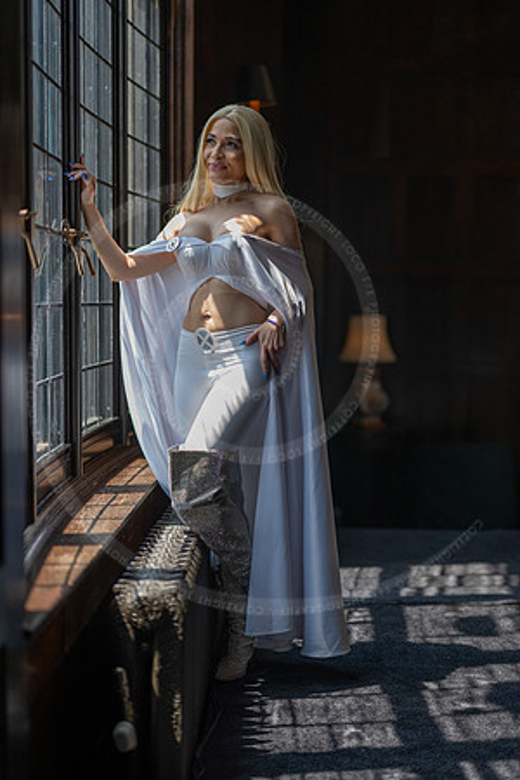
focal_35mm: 50
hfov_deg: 27.0
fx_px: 1083
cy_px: 390
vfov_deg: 39.6
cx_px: 260
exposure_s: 1/1250
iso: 125
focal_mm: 50
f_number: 1.2
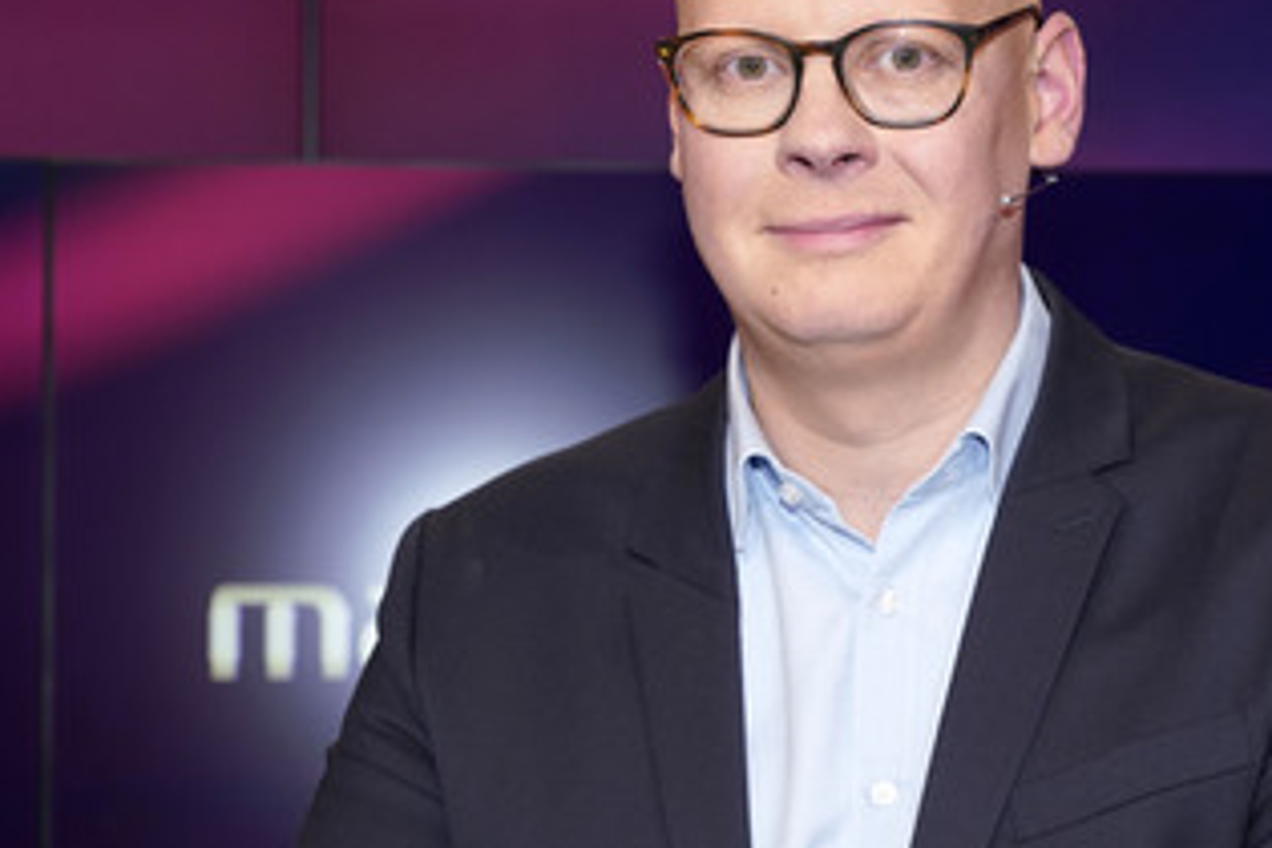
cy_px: 351
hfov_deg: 27.4
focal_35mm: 73
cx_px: 898
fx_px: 2579
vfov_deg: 18.7
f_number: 5
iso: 1600
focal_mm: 51
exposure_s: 1/160
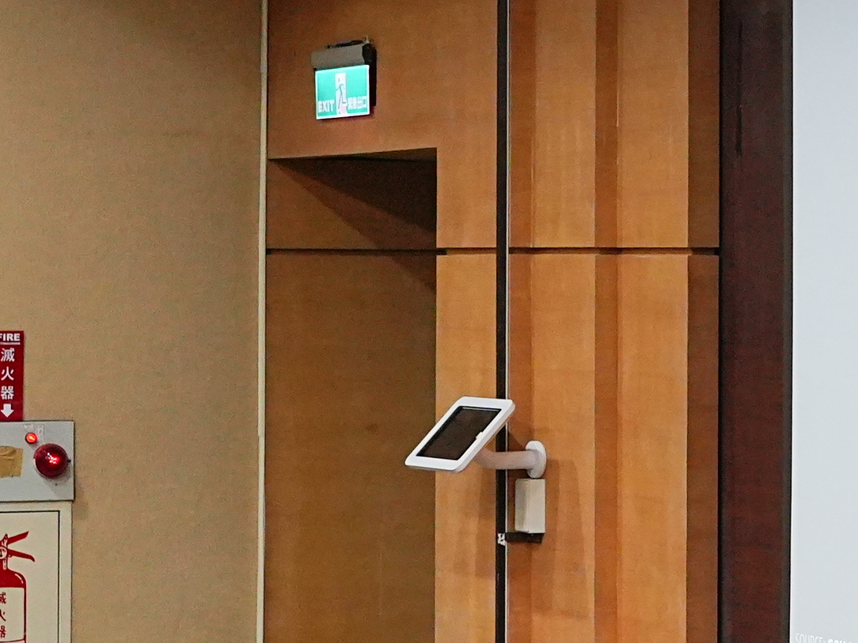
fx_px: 3445
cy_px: 212
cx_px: 799
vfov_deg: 10.7
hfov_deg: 14.0
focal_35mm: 139
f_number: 4
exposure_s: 1/200
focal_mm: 34
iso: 3200
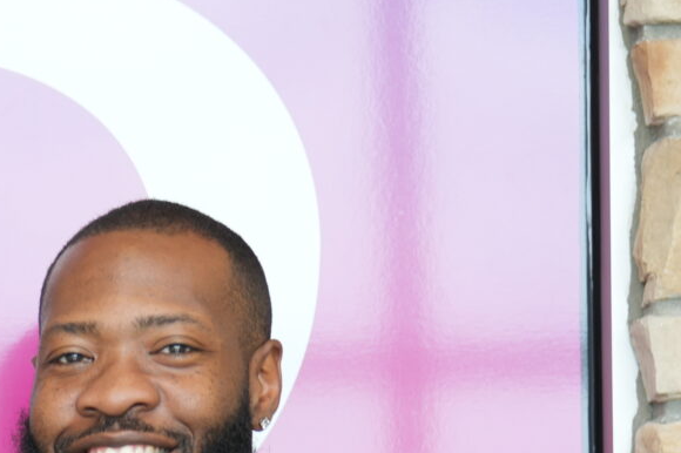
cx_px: -164
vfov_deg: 6.4
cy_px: 677
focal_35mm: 212
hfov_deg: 9.6
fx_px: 4008
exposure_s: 1/60
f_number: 2.8
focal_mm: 48
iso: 125
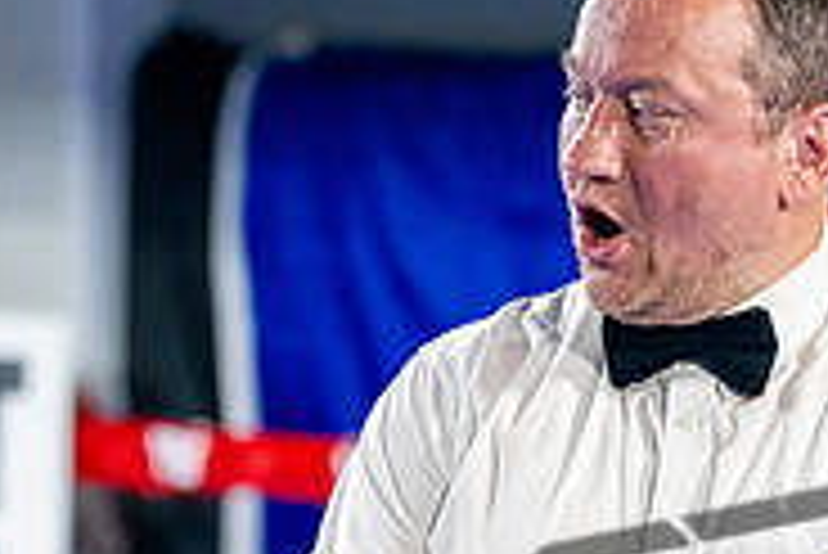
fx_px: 6399
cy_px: 619
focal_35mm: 278
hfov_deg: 7.4
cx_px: 531
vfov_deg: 4.9
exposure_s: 1/1000
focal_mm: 88
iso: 4000
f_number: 2
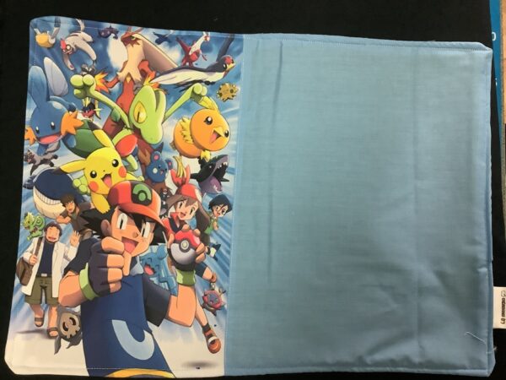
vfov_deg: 45.4
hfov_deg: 58.4
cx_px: 253
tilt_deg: -84.3
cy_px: 190
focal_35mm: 31
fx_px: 453
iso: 320
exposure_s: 1/40
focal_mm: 3.3
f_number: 2.4
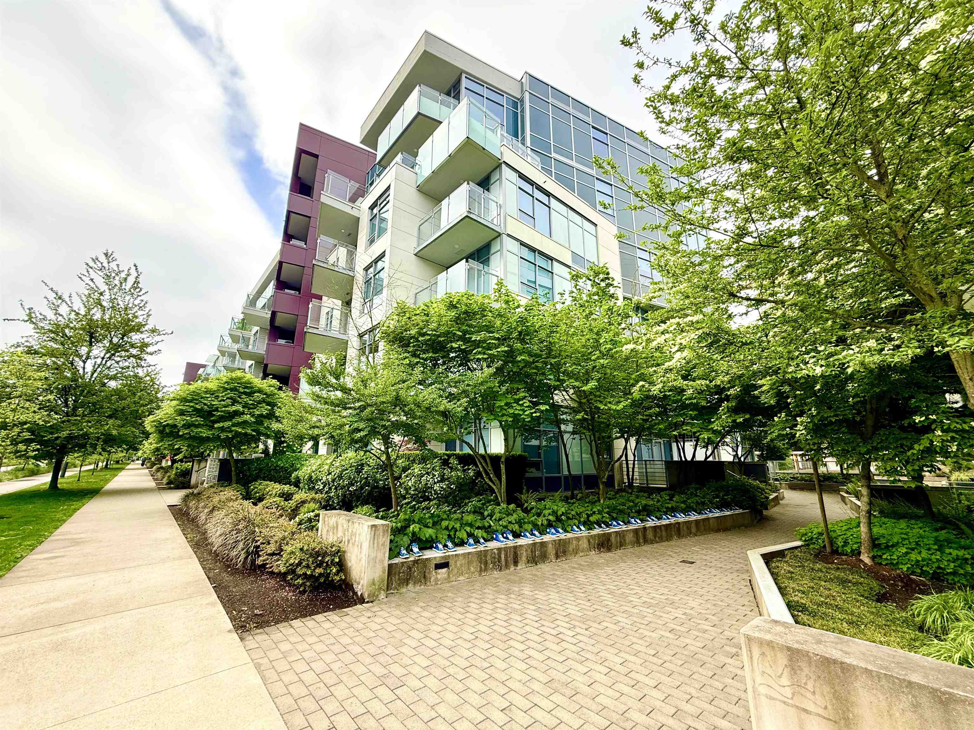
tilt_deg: +14.5
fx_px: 394
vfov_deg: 85.7
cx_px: 487
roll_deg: -0.3
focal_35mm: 14
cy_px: 365
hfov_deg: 102.1
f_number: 2.2
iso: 50
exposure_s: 1/372
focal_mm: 2.22
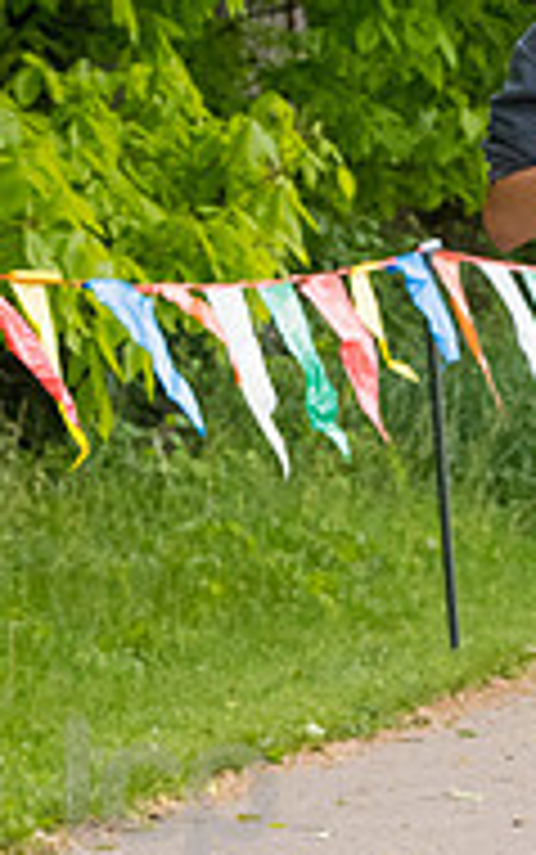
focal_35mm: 326
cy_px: 351
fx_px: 7608
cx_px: 664
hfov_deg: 4.0
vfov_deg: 6.4
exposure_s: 1/1250
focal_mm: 90
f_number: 5.6
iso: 2500
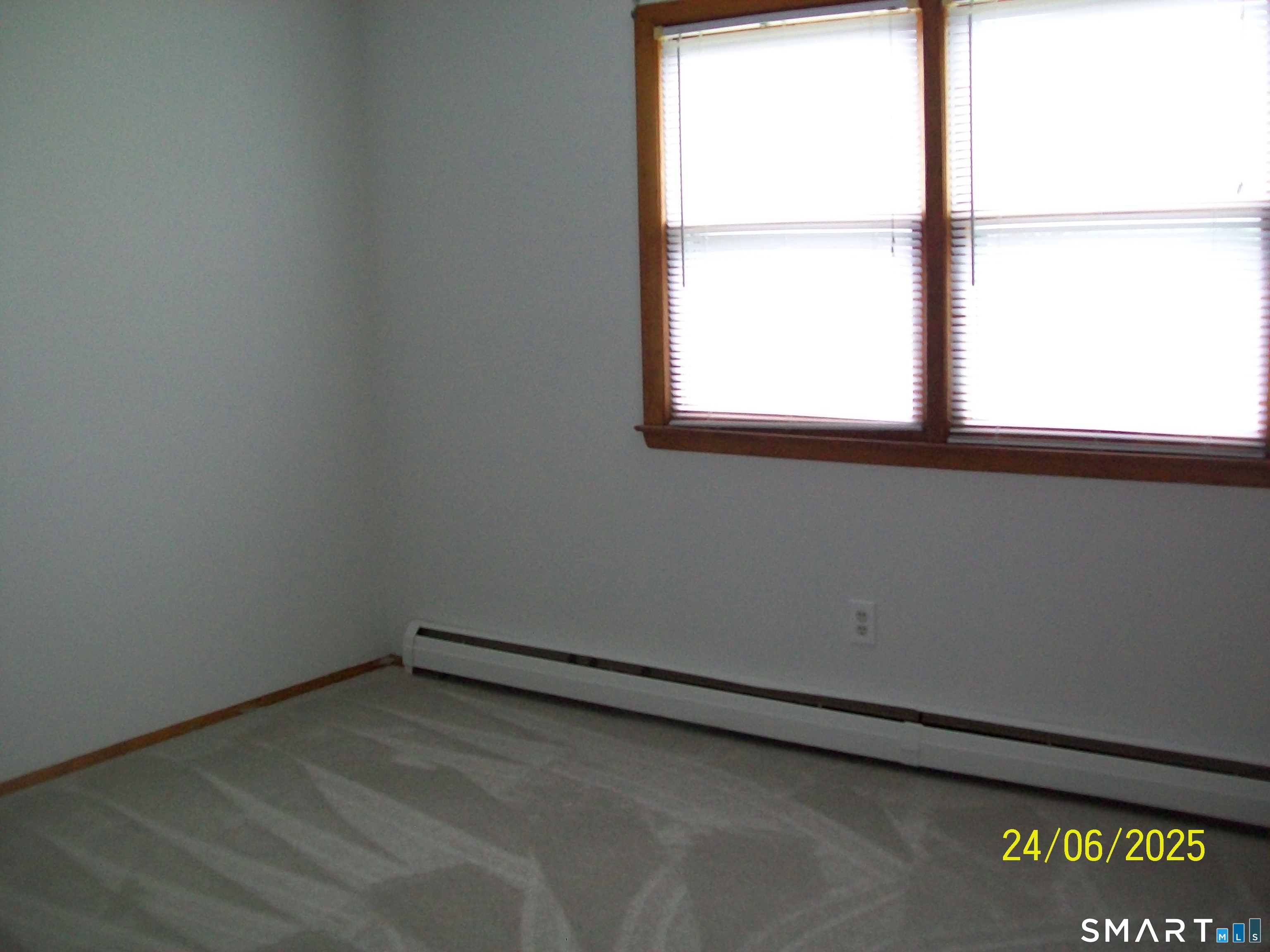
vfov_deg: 39.7
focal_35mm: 36
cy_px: 476
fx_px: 1321
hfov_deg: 51.4
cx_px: 635
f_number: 2.7
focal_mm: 6
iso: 160
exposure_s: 1/40
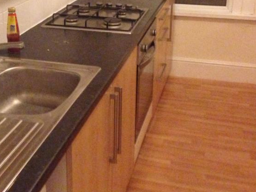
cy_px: 40
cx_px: 85
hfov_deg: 31.4
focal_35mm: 61
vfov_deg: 23.7
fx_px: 451
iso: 800
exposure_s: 1/15
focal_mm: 4.12
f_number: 2.4
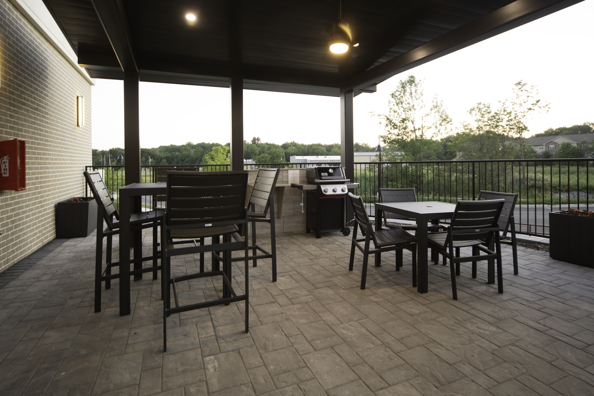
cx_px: 297
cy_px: 198
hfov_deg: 90.0
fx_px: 297
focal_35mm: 18
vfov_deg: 67.4
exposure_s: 1/6
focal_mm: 18
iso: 100
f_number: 5
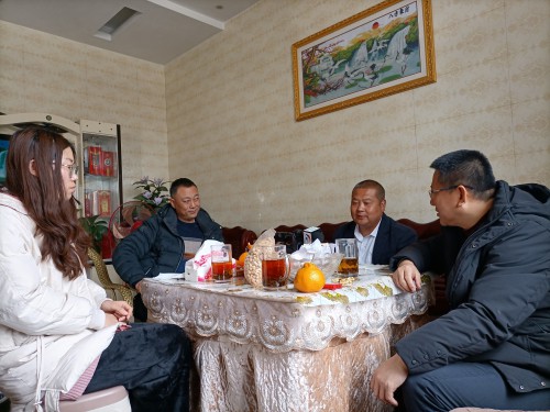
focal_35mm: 26
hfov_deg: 67.3
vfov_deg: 53.1
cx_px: 275
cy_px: 206
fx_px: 413
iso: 173
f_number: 1.8
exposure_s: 1/50
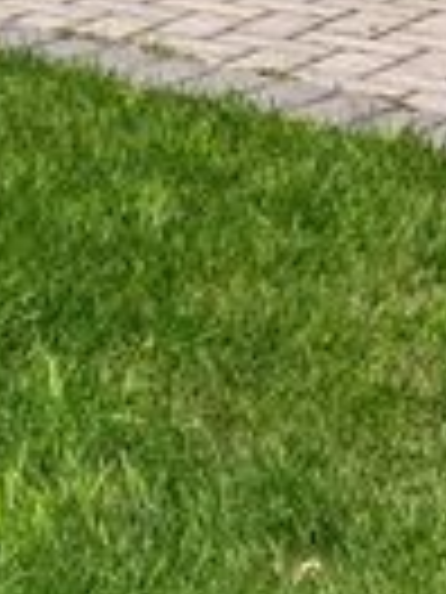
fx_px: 3195
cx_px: -356
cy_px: -623
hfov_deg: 7.7
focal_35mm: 186
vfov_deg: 9.8
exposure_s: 1/160
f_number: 8
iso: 100
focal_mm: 25
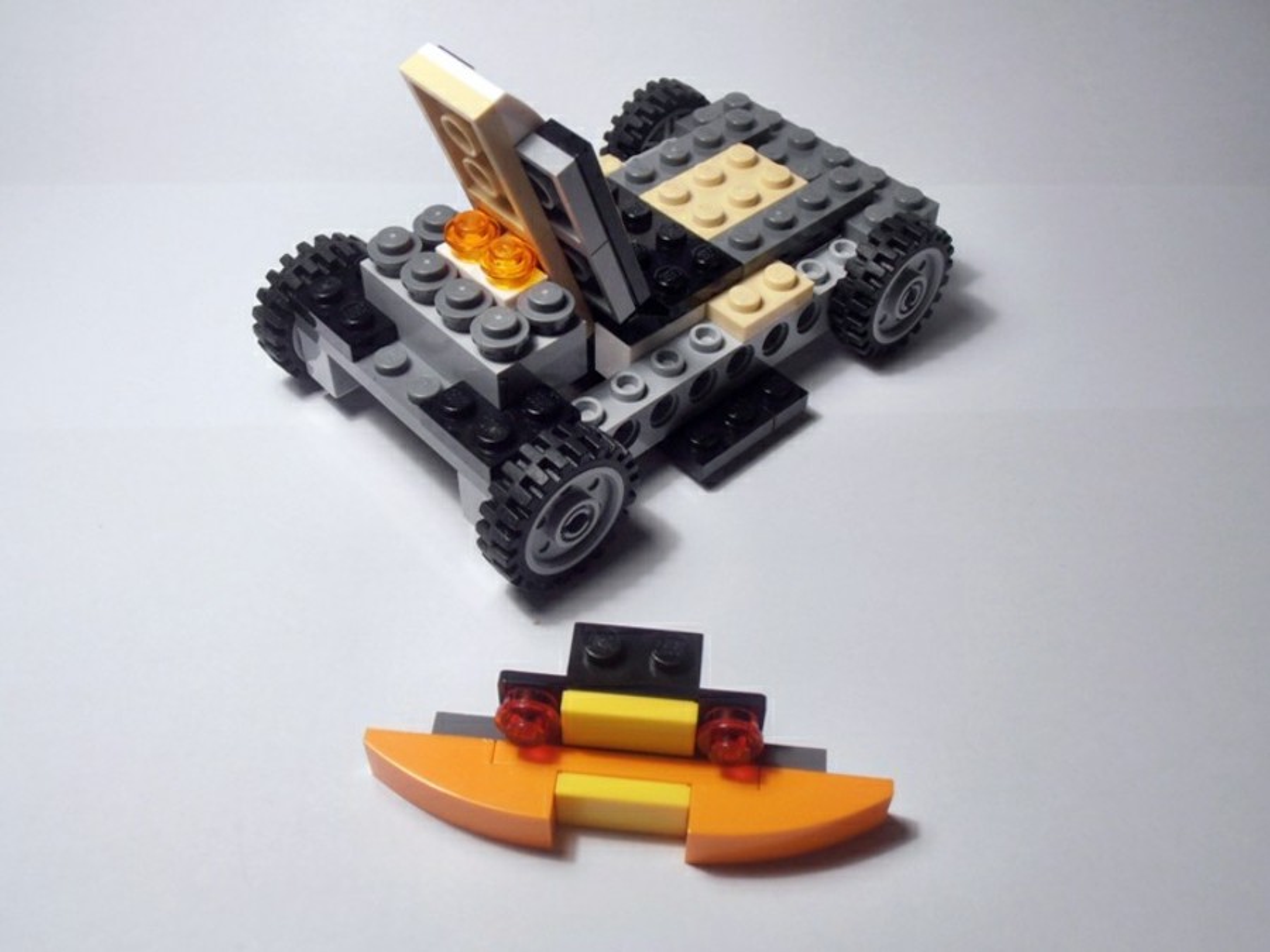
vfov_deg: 38.7
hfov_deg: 50.1
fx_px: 1357
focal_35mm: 37
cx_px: 635
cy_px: 476
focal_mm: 6.61
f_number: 3.9
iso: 80
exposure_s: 1/40
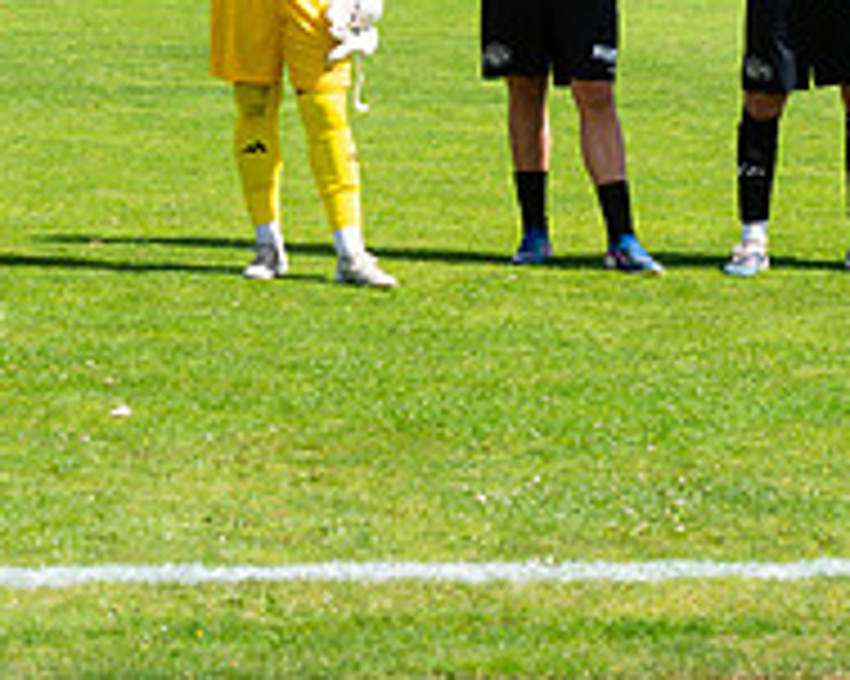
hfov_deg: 9.5
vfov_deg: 7.5
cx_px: 531
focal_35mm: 204
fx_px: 5129
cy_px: -122
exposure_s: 1/1250
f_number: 5
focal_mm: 70
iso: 280
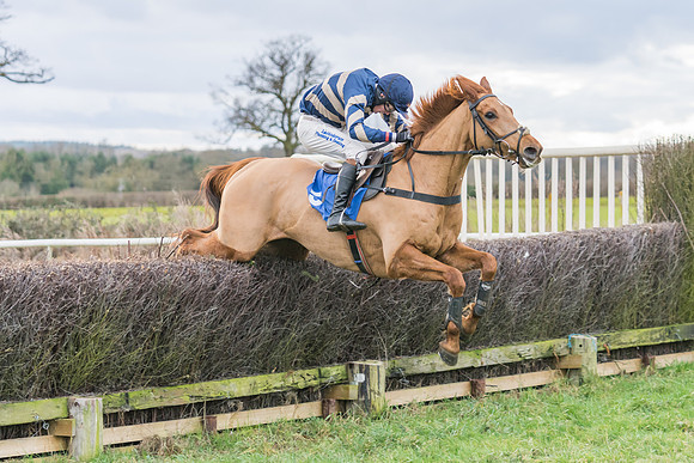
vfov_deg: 11.6
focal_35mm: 118
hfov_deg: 17.3
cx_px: 389
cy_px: 152
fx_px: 2279
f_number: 2.8
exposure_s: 1/1000
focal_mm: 81
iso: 800
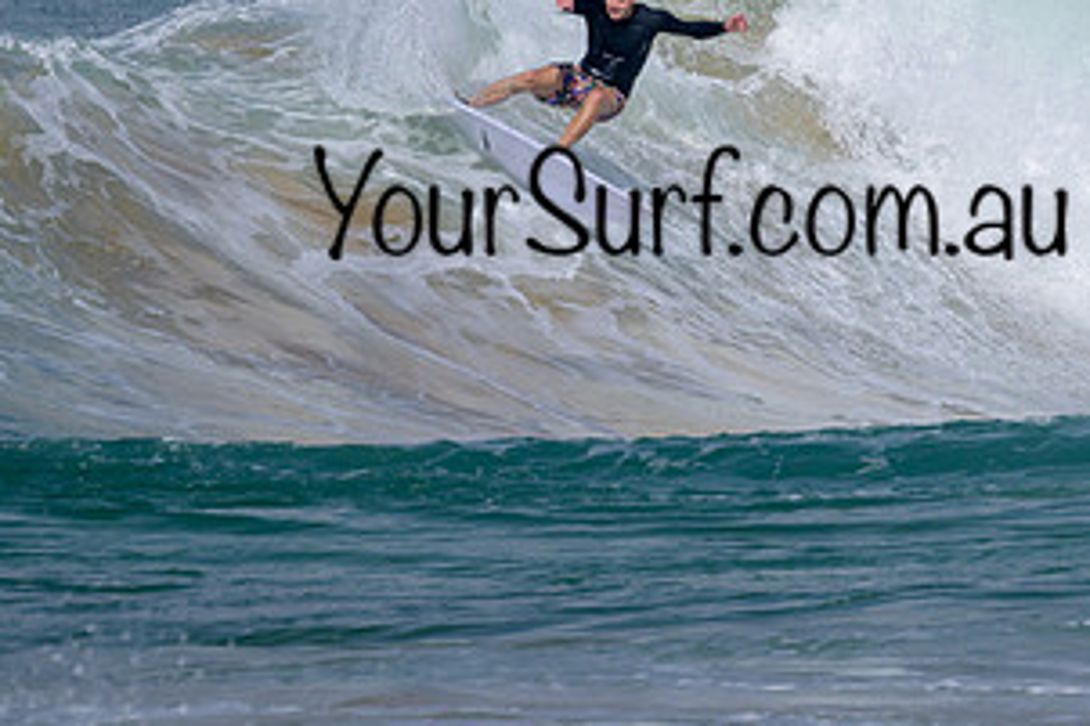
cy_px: 172
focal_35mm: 1104
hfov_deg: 1.9
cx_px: 686
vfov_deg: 1.2
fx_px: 33407
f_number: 11
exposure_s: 1/2000
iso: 280
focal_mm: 560
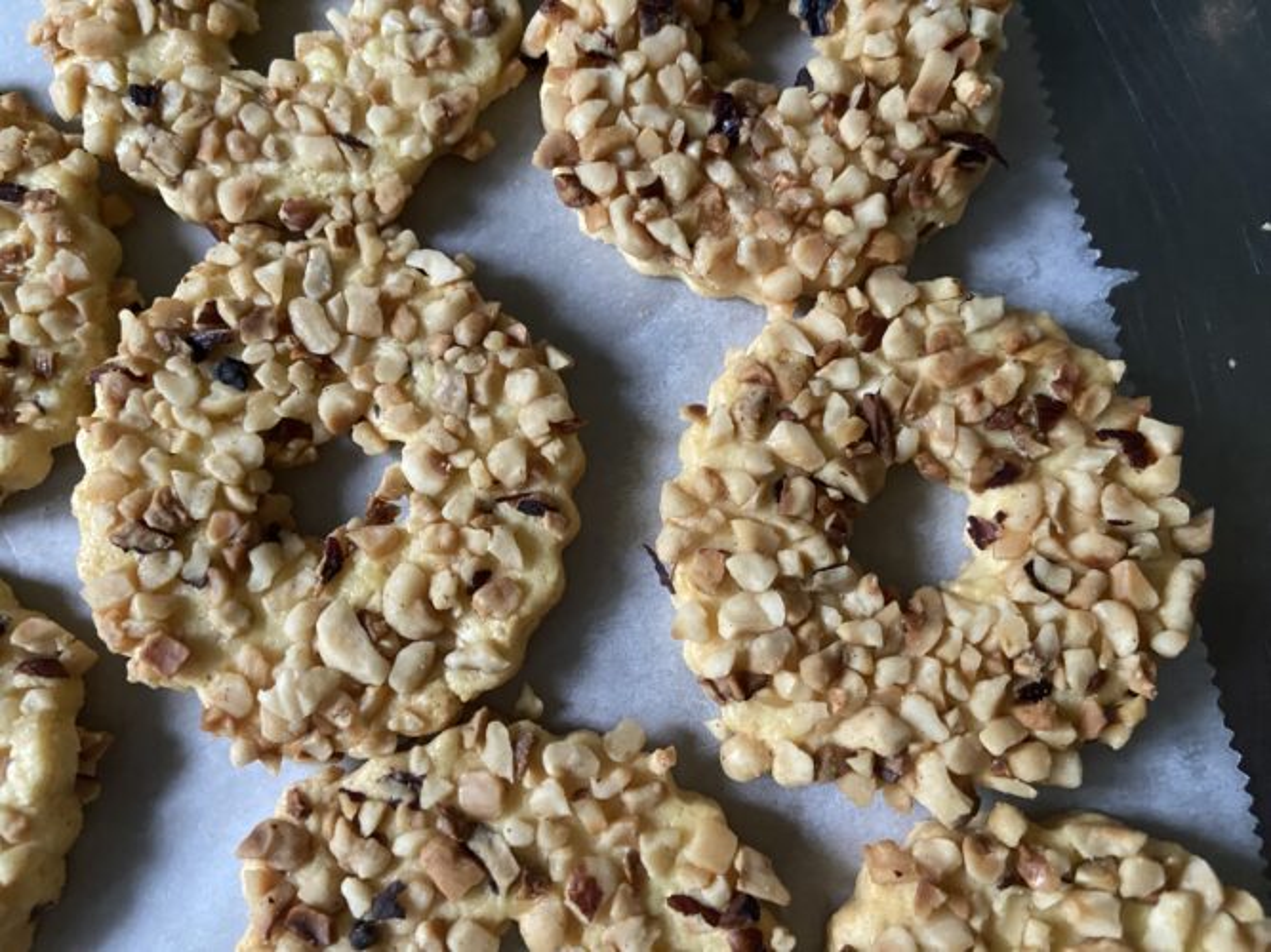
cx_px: 636
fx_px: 954
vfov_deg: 53.0
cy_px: 476
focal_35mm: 26
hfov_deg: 67.3
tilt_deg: -81.4
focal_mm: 4.25
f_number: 1.8
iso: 640
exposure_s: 1/30
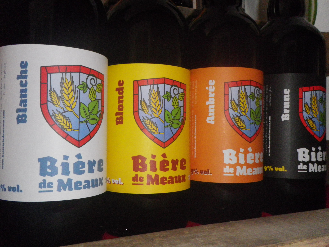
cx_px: 164
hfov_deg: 52.6
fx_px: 333
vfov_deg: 40.7
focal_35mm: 35
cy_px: 124
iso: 400
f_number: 6.3
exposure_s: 1/60
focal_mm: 6.2
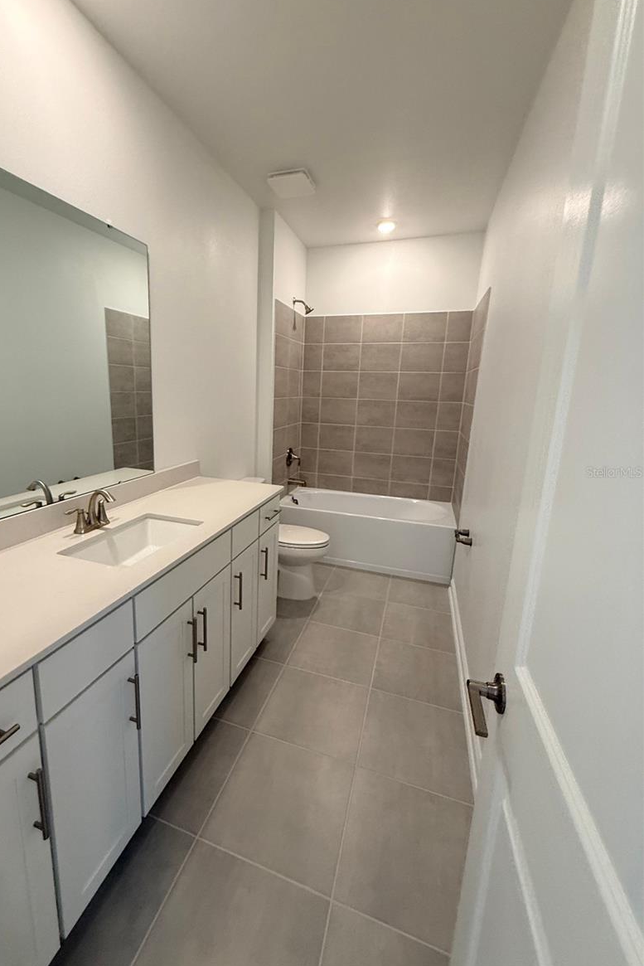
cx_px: 272
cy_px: 472
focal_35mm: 15
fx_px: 402
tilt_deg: -8.0
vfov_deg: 100.4
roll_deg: -1.6
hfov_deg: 76.8
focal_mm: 2.22
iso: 200
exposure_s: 1/120
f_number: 2.2
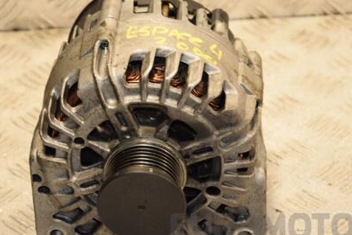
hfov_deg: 14.0
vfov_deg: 9.3
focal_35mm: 147
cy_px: 110
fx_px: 1437
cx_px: 154
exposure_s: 1/160
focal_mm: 66
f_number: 5.3
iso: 800
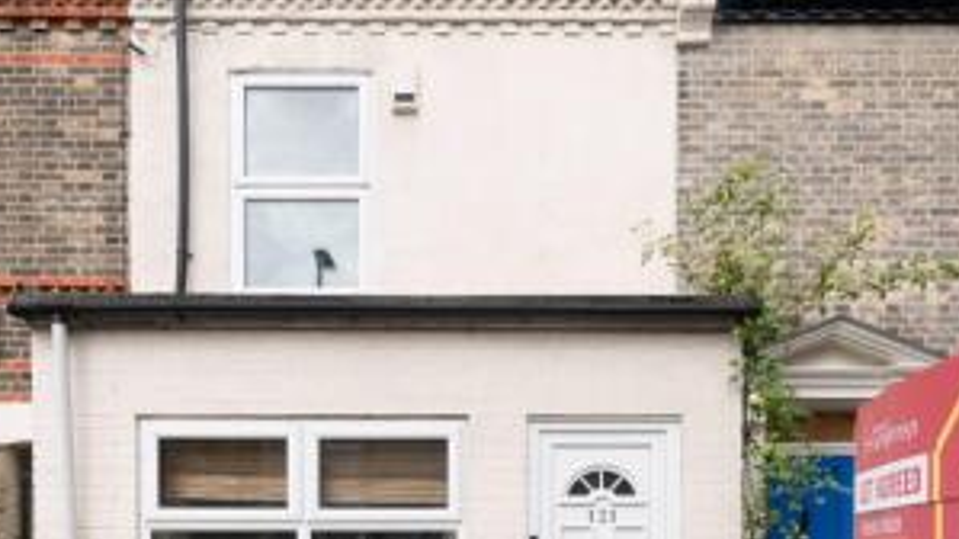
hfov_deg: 74.0
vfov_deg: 45.9
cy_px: 300
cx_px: 455
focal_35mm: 25
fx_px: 636
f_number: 7.1
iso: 400
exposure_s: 1/1000
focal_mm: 10
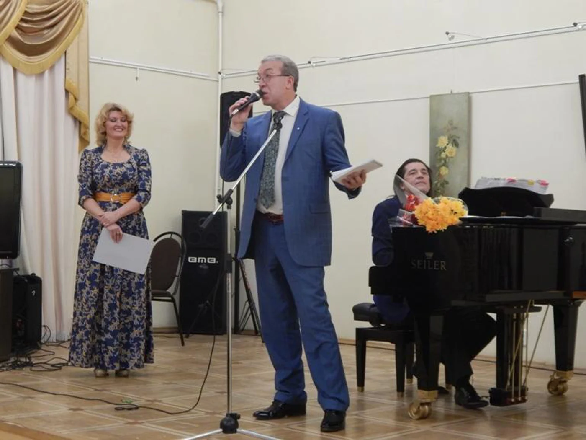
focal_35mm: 61
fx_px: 1033
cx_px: 293
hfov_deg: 31.7
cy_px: 220
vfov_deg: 24.0
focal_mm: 10.9
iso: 400
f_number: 4
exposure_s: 1/25
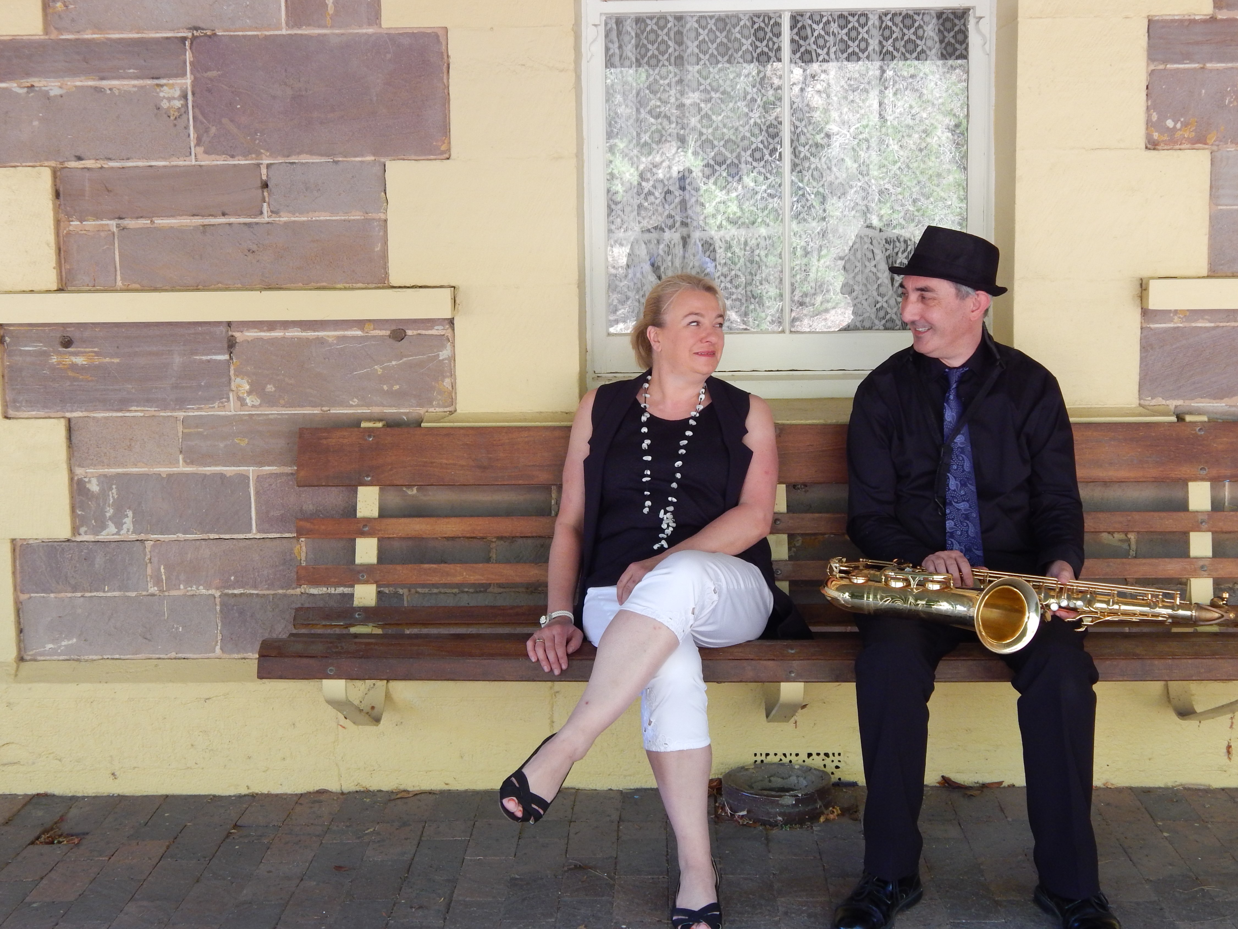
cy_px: 464
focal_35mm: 49
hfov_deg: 38.9
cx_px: 619
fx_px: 1752
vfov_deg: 29.7
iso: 220
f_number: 3.7
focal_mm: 8.6
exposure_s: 1/30
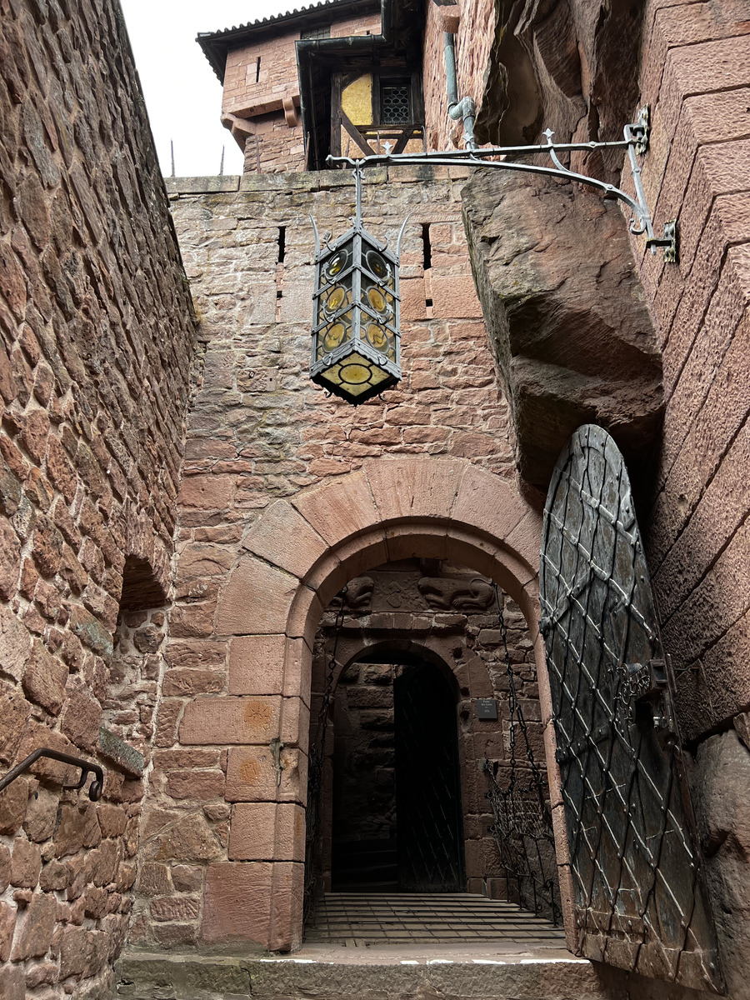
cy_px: 500
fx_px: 751
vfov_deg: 67.3
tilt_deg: +27.4
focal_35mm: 26
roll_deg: -0.3
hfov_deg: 53.1
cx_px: 375
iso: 64
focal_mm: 5.7
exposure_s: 1/121
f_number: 1.5
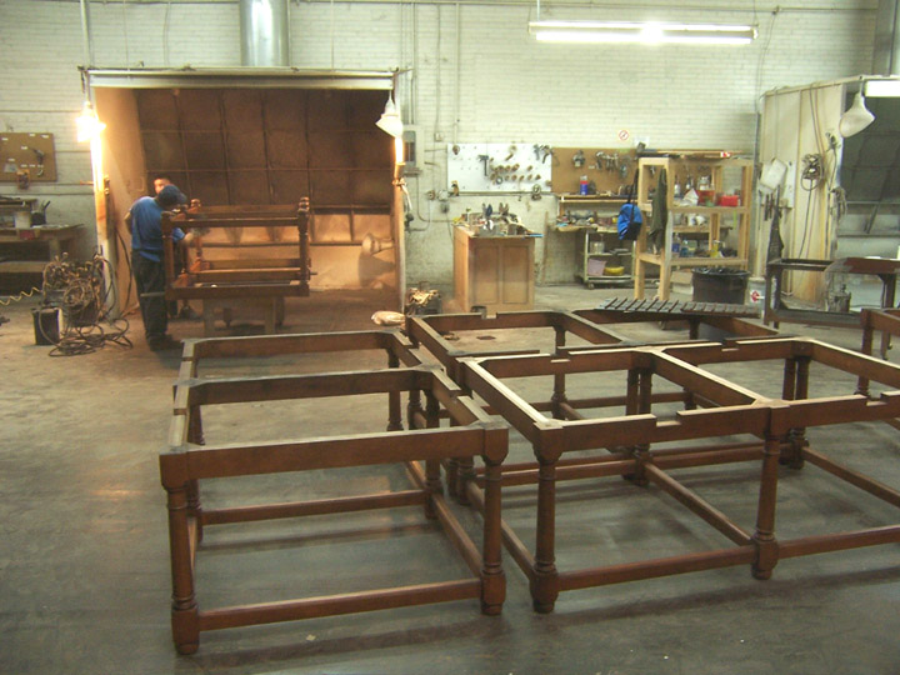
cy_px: 338
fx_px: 858
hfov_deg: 55.4
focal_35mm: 33
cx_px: 450
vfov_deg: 42.9
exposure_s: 1/8
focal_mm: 5.5
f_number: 3.4
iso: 140
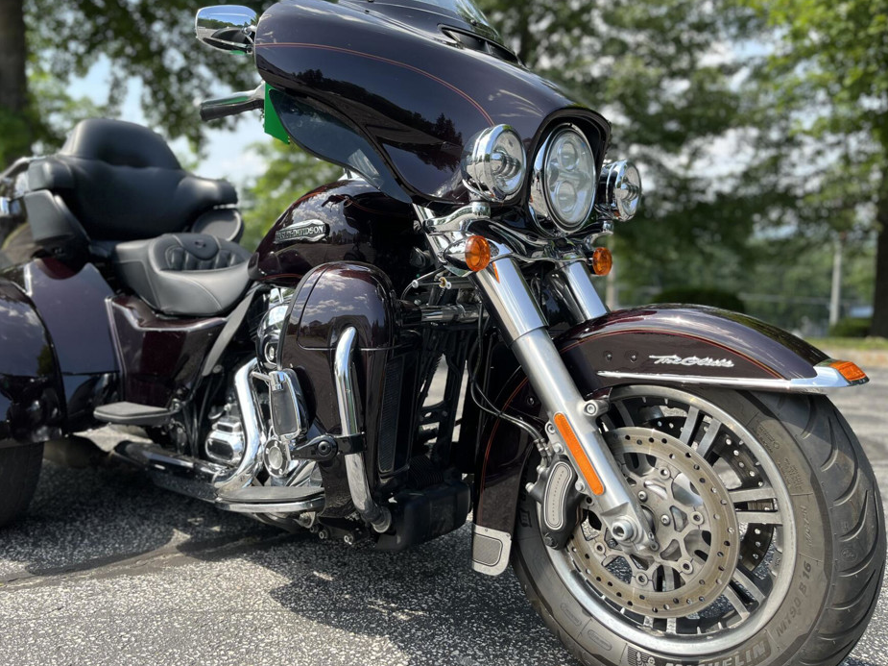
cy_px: 304
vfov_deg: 46.7
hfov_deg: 59.7
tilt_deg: -4.4
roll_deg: -0.3
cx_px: 381
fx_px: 769
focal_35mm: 30
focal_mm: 5.1
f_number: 1.6
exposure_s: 1/598
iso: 50
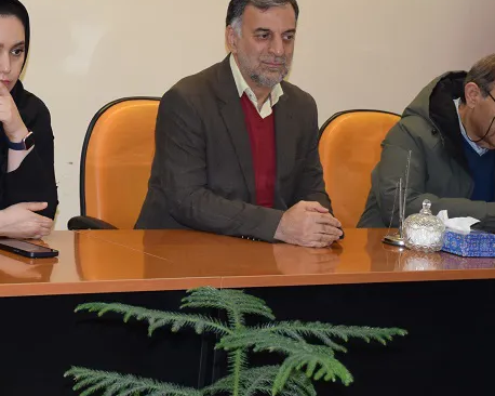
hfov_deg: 16.2
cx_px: 78
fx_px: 1728
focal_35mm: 118
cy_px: 75
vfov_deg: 13.0
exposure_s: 1/60
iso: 800
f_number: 4.2
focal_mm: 32
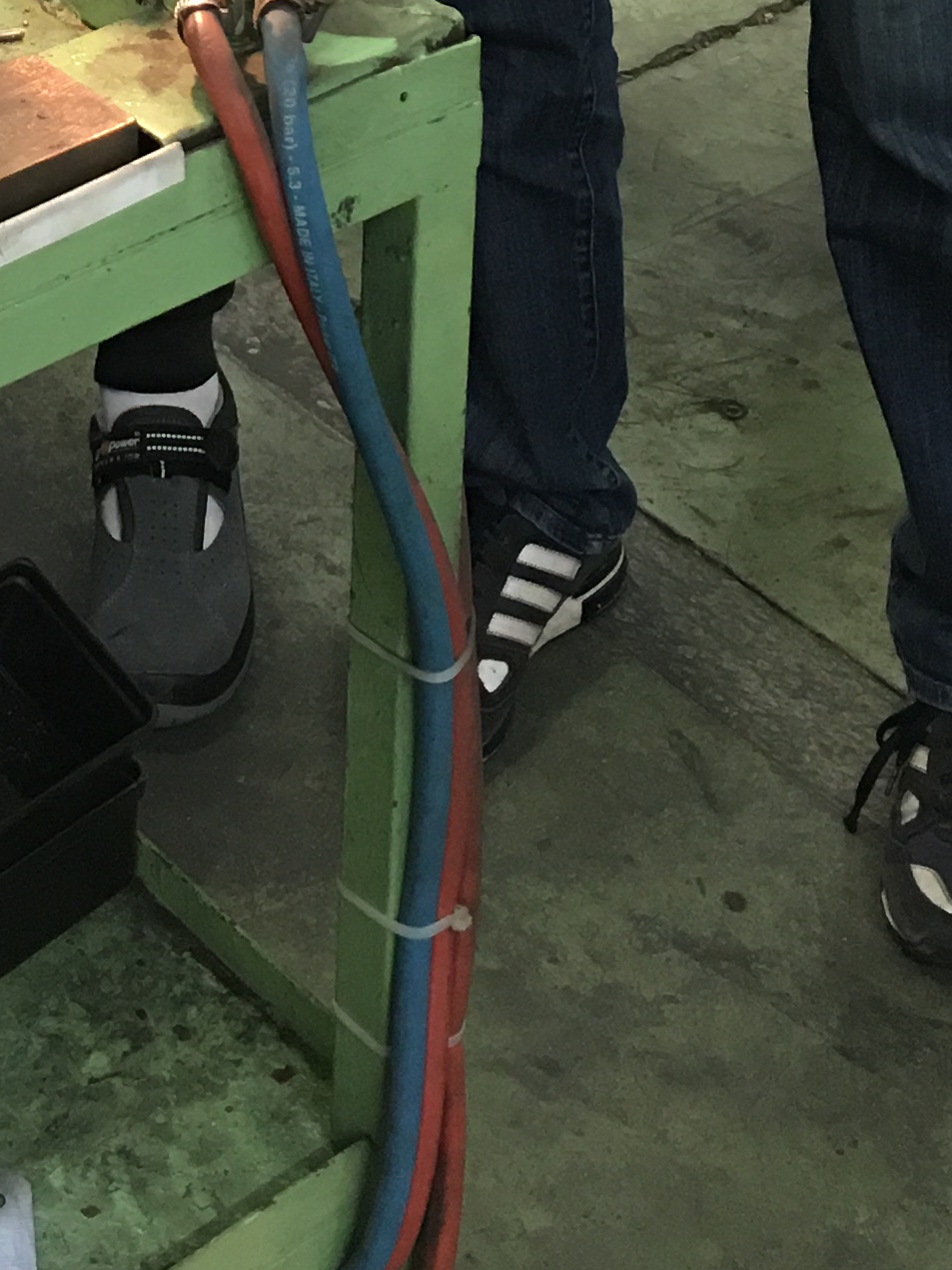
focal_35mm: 92
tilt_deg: -19.5
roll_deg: +0.5
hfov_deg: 15.8
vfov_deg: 18.9
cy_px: -591
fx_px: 3374
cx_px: 71
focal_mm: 4.15
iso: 80
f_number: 2.2
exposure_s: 1/17
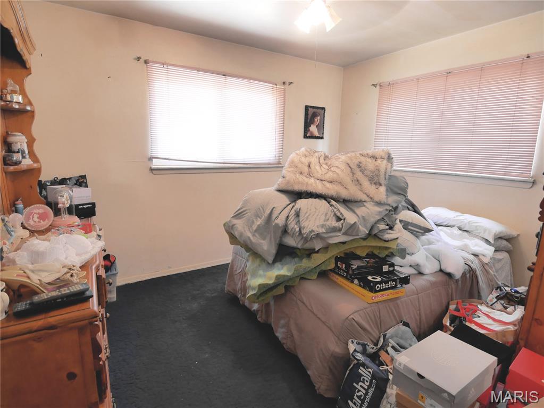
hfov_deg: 87.7
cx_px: 272
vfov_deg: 71.6
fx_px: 283
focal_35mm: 18
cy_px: 204
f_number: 4
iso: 800
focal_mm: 9
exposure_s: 1/8
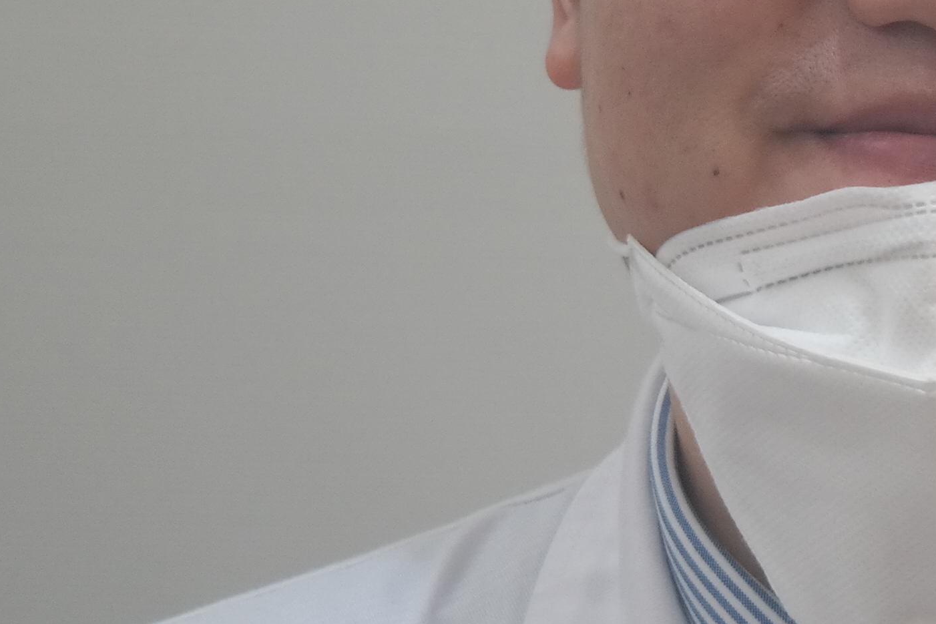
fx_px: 4160
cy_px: 6
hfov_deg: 12.3
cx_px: 1328
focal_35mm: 160
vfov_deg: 8.5
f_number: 4
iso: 200
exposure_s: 1/50
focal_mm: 27
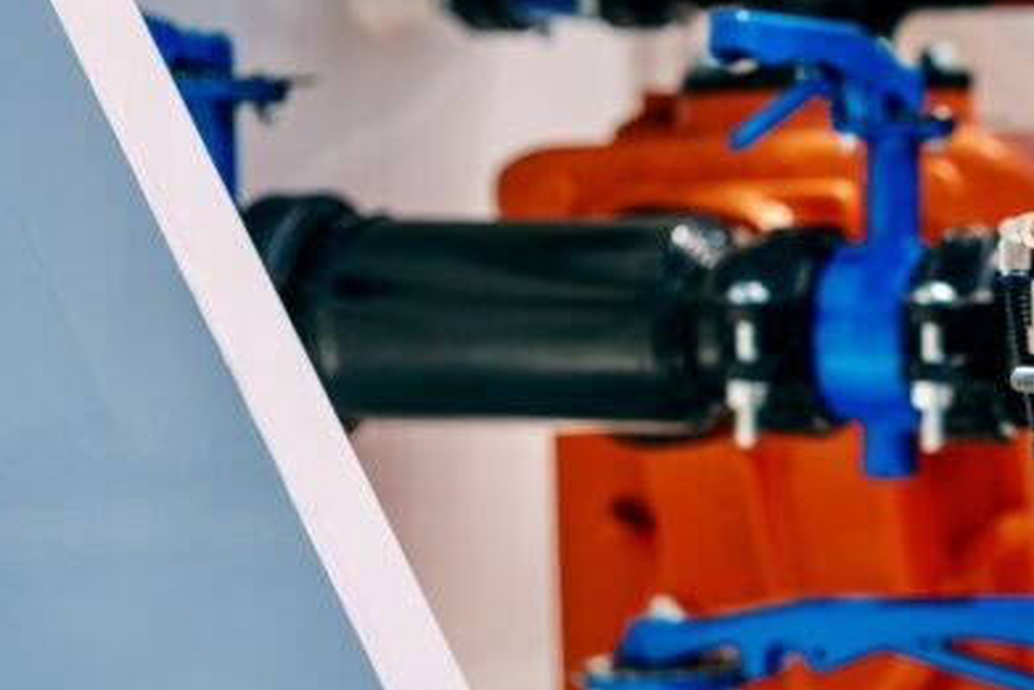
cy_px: 496
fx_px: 3764
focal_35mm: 131
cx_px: 1291
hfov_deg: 15.0
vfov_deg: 10.5
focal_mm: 33
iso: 100
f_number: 2
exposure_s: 1/1600
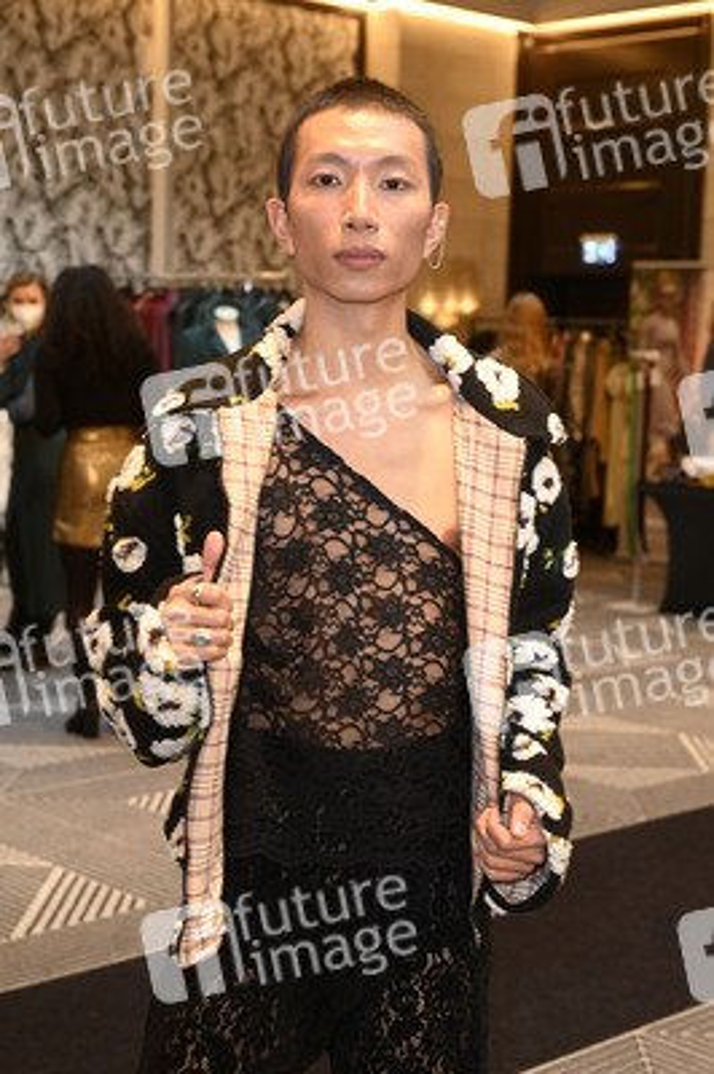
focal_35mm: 58
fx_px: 1728
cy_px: 537
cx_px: 357
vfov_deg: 34.5
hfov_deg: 23.3
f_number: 5
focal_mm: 58
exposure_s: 1/50
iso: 1250
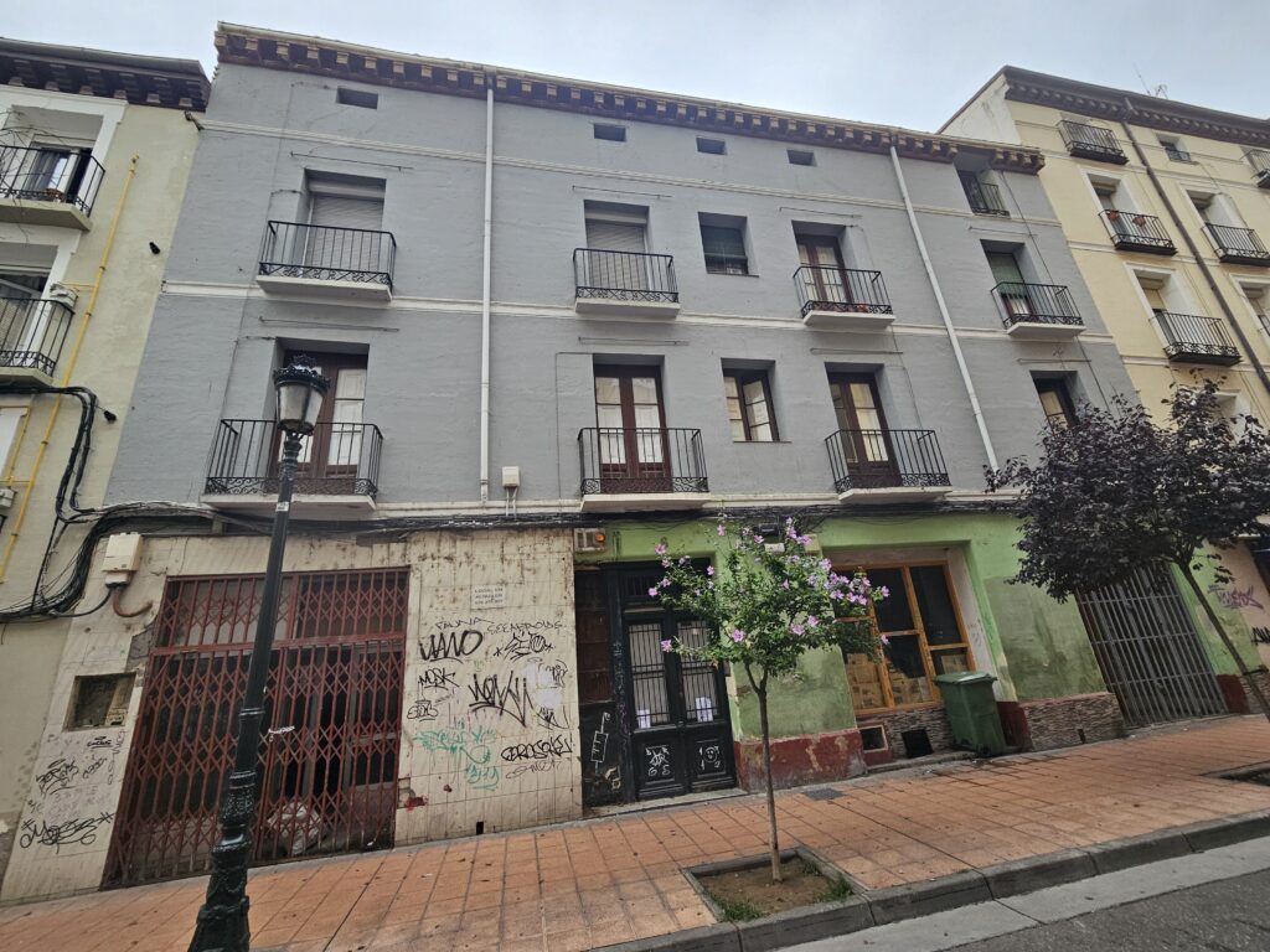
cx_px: 635
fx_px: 477
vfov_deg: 89.9
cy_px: 476
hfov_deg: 106.2
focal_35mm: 13
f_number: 2.2
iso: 50
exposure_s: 1/195
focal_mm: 2.2
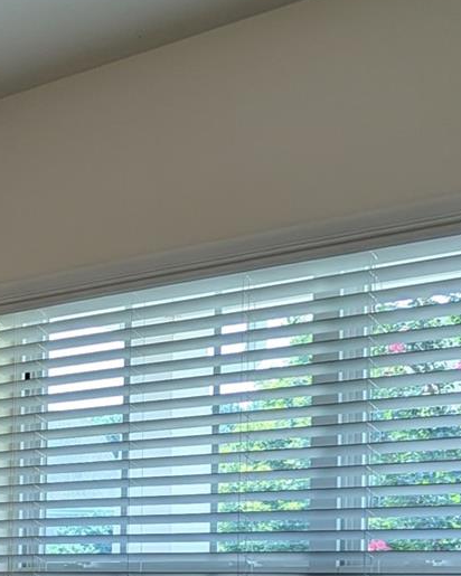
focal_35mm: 93
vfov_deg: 19.9
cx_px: -341
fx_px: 1586
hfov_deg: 14.7
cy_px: 593
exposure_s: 1/120
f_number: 1.85
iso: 43
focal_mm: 6.81
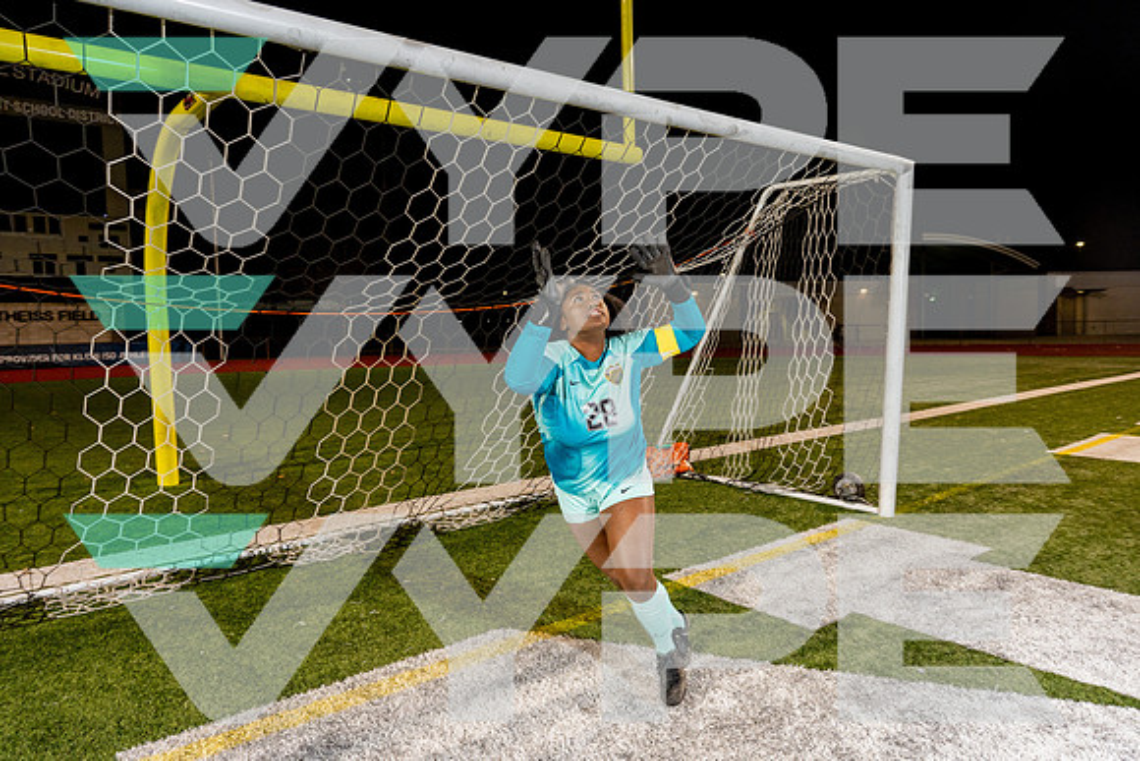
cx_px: 570
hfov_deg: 73.7
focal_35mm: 24
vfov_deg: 53.2
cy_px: 380
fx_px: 760
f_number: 5.6
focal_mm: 24
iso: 800
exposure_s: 1/250
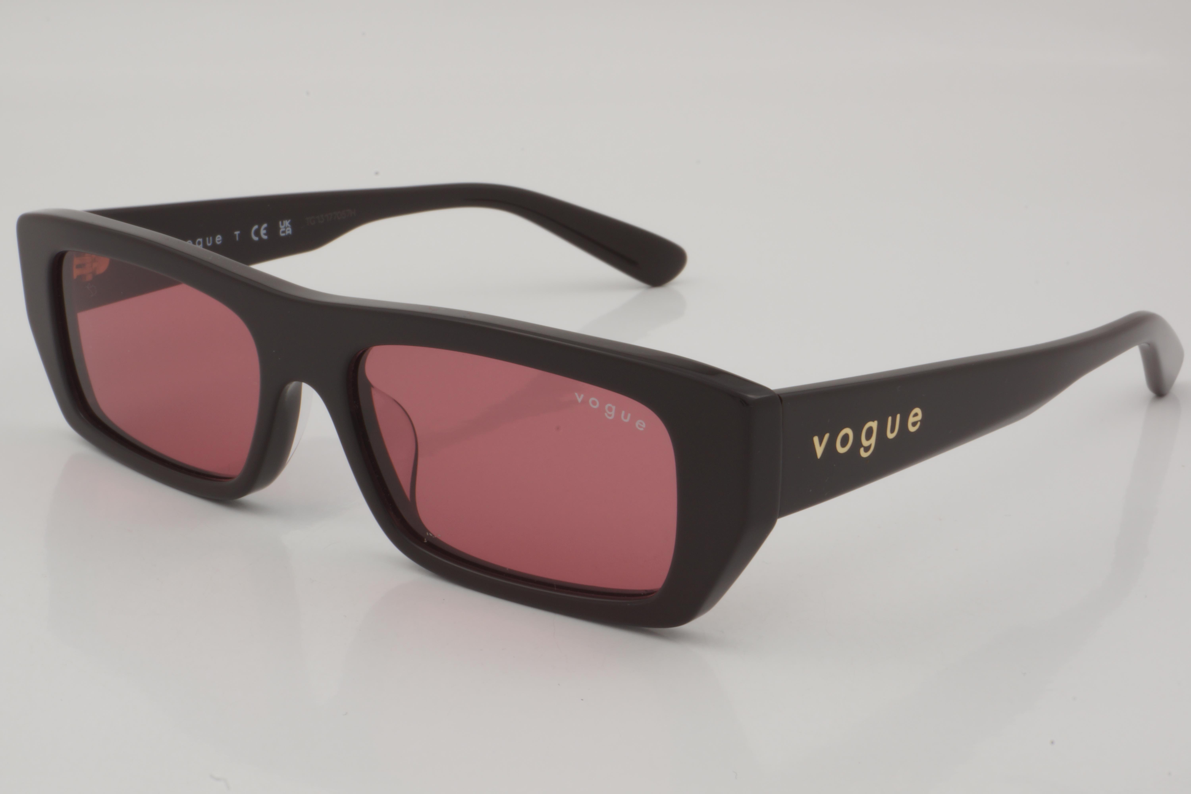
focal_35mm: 75
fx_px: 2481
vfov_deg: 18.2
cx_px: 596
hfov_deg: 27.0
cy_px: 397
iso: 100
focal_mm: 50
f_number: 32
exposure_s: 1/3
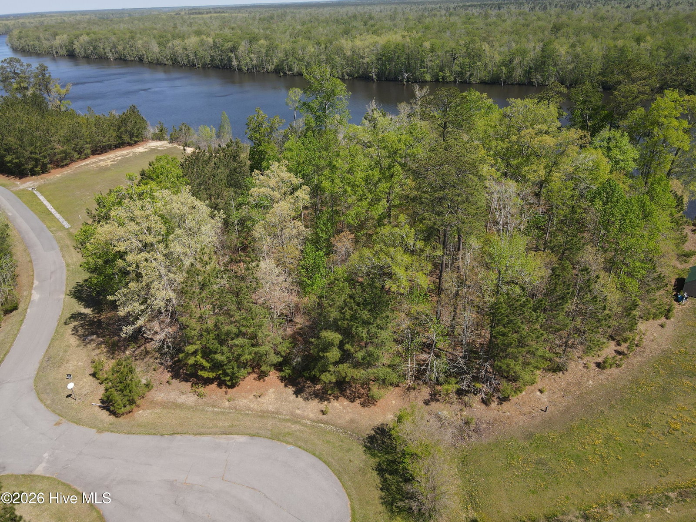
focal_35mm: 24
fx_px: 483
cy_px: 261
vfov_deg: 56.8
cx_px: 348
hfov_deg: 71.6
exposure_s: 1/500
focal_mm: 4.5
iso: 100
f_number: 2.8
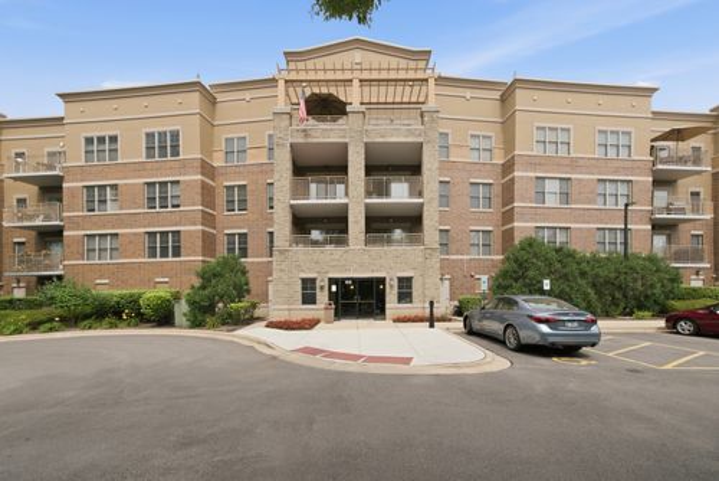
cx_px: 360
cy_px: 240
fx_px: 240
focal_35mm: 12
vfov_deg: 90.1
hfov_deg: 112.6
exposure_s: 1/125
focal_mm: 12
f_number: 9
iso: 100
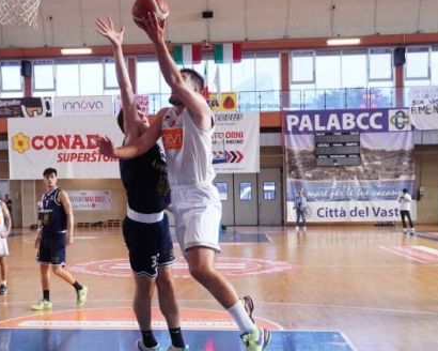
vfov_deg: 27.6
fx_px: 713
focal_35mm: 55
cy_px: 209
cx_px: 138
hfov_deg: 33.8
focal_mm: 20
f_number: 5
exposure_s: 1/500
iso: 5000
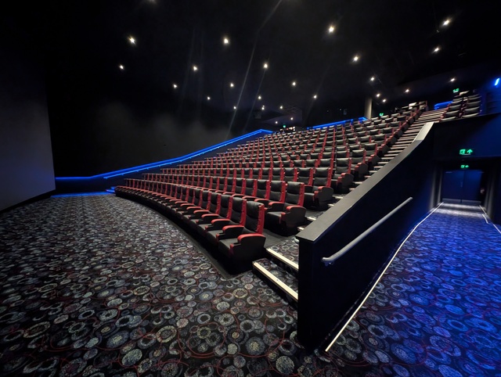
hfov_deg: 110.5
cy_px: 188
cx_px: 250
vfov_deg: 94.6
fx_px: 174
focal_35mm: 12
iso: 2829
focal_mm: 2.23
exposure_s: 1/15
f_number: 1.95
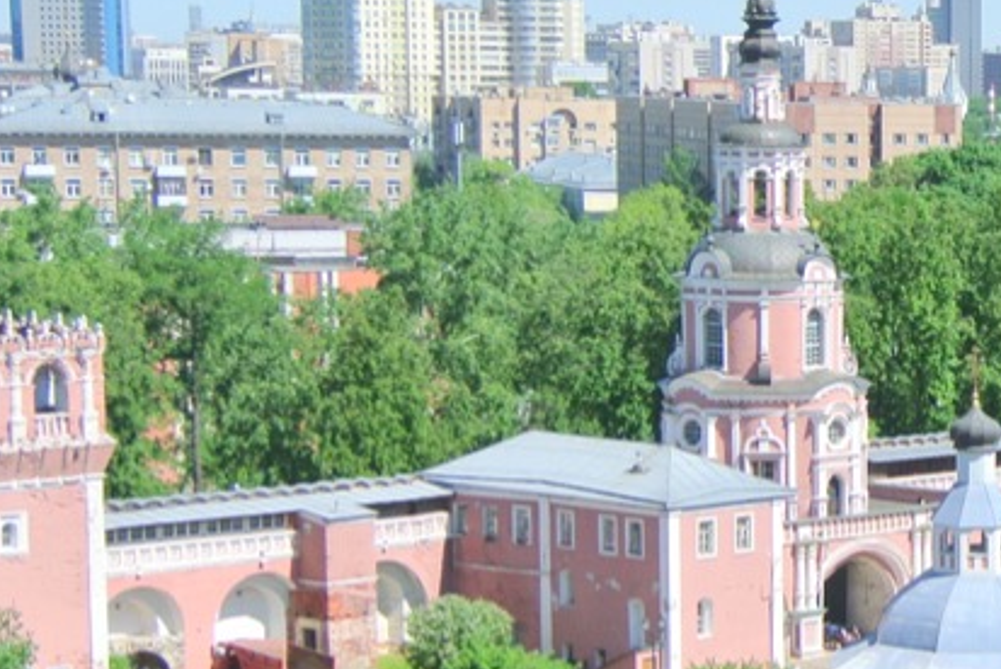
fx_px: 3478
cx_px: 1127
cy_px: 576
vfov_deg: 10.9
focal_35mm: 125
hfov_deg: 15.9
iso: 100
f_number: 4.5
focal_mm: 16.1
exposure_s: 1/640
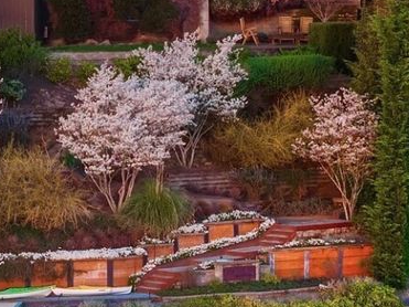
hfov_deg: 17.5
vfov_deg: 13.2
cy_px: 133
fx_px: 1323
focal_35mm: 112
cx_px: 119
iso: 110
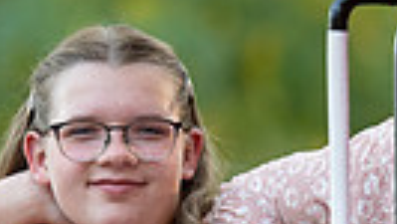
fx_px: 7542
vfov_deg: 1.7
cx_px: 215
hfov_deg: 3.0
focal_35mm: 716
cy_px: 511
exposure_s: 1/400
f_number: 1.8
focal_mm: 135
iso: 250
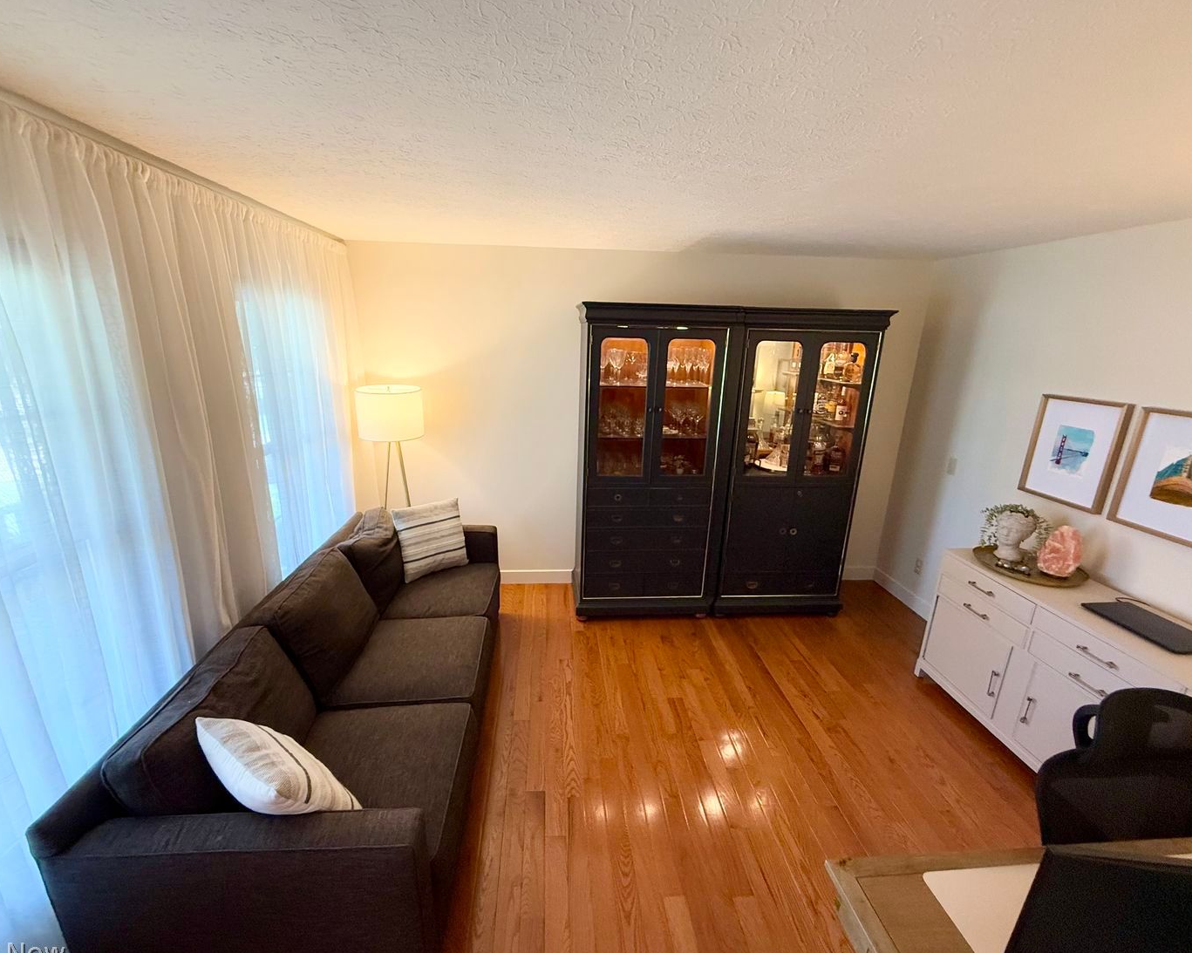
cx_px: 586
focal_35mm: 15
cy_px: 485
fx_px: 529
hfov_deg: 96.8
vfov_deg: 84.0
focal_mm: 2.22
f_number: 2.2
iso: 250
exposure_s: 1/60
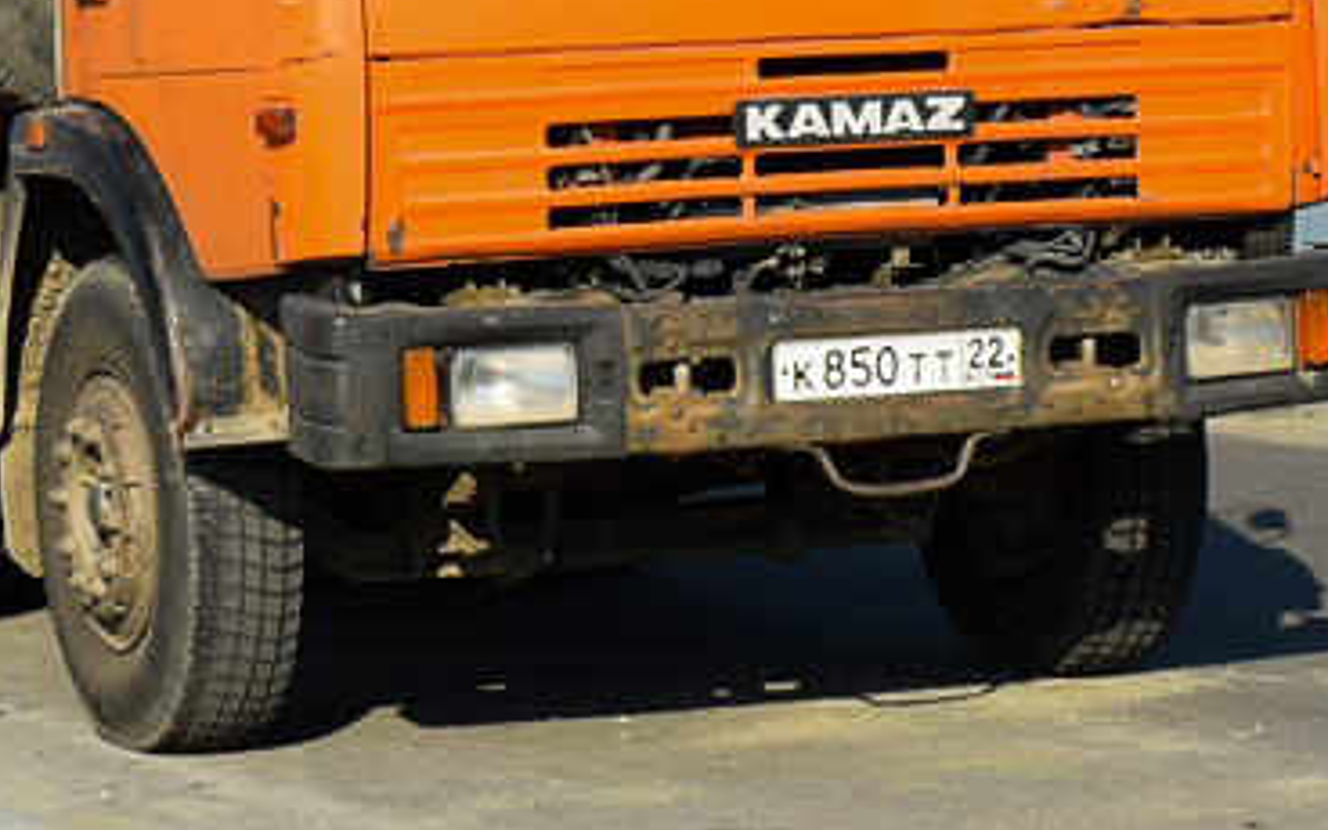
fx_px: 4874
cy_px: -289
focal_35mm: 135
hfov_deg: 15.3
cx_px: 14
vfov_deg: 9.5
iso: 200
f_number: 10
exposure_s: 1/400
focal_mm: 27
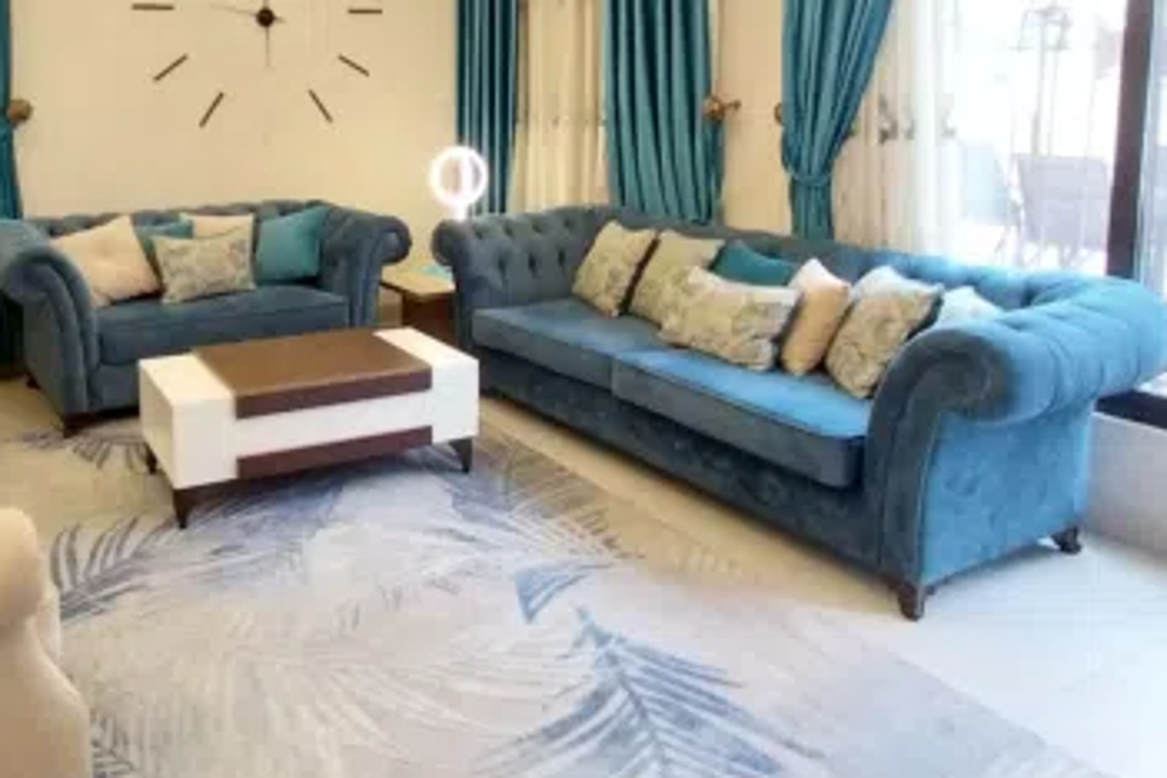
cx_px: 349
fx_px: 875
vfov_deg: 46.0
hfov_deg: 64.8
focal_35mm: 27
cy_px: 181
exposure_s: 1/50
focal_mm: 1.3
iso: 200
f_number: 2.2
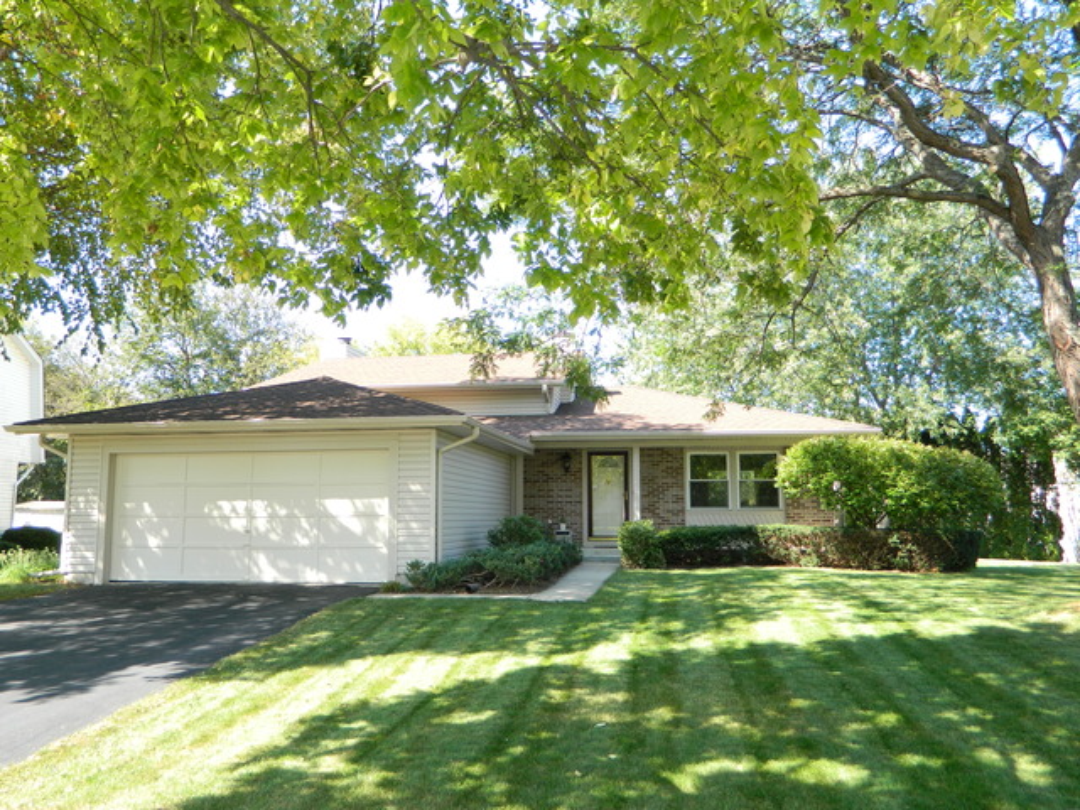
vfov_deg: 49.7
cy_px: 405
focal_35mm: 28
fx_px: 874
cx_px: 540
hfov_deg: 63.4
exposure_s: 1/160
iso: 110
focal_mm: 5.1
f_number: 3.2
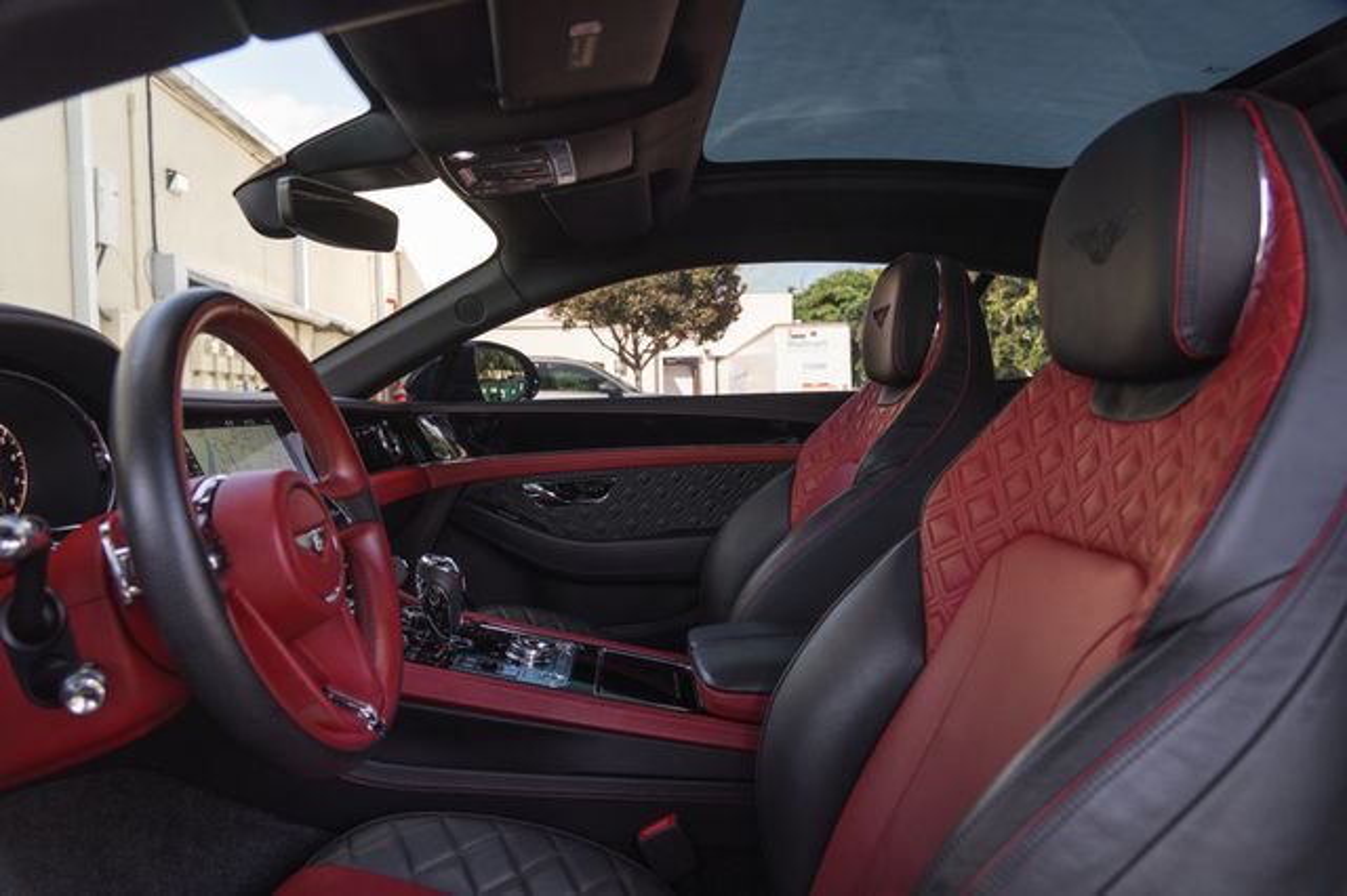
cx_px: 674
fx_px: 913
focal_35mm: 24
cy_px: 448
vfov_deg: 52.3
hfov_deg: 72.8
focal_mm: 24
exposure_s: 1/100
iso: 640
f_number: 5
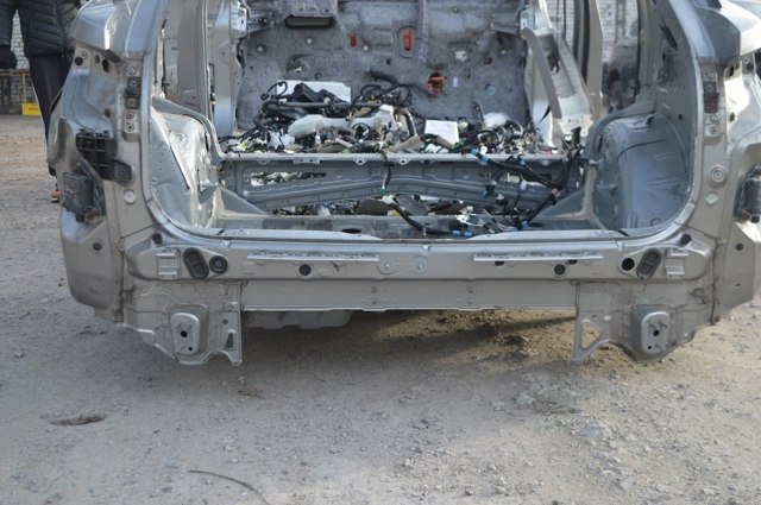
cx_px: 380
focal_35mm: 48
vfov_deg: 28.0
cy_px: 252
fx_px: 1013
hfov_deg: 41.2
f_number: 5.6
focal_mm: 32
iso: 140
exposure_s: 1/125
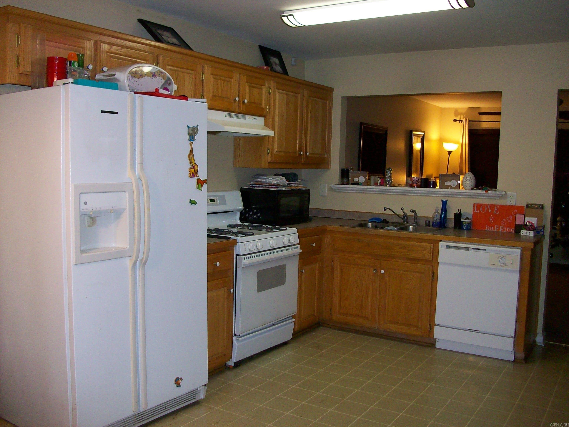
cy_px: 214
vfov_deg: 41.8
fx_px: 559
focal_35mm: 34
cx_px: 284
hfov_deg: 54.0
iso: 160
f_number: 2.8
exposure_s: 1/60
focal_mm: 5.7
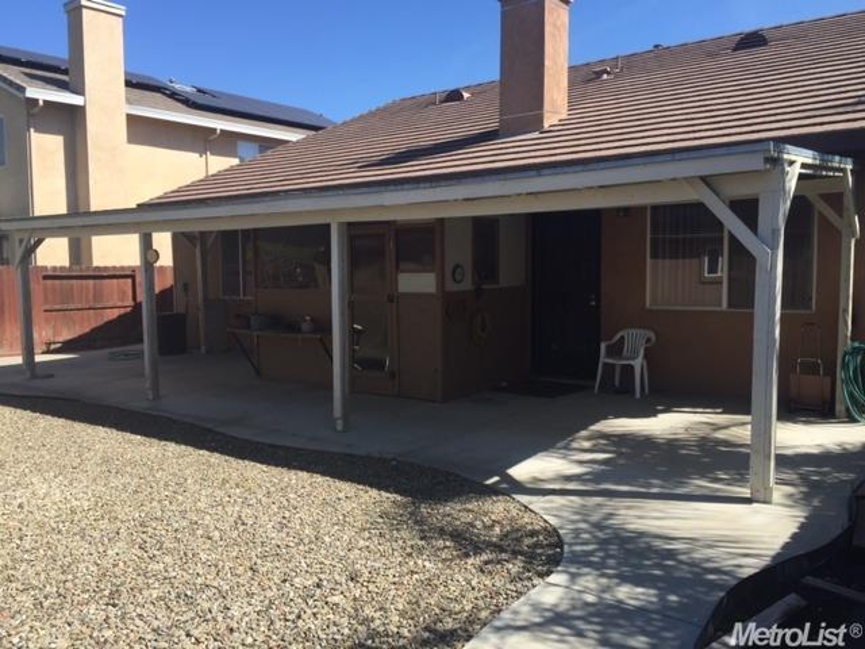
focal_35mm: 29
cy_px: 324
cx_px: 432
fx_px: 725
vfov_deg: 48.2
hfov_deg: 61.7
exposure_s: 1/1199
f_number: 2.2
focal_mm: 4.15
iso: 32
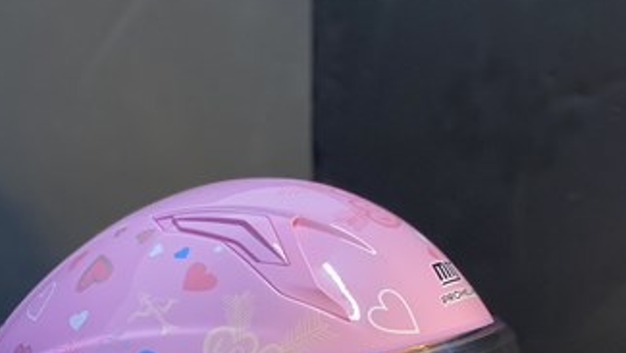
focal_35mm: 93
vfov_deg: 12.7
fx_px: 1544
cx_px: 312
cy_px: 423
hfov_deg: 22.9
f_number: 2
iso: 320
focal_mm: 6
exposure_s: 1/37
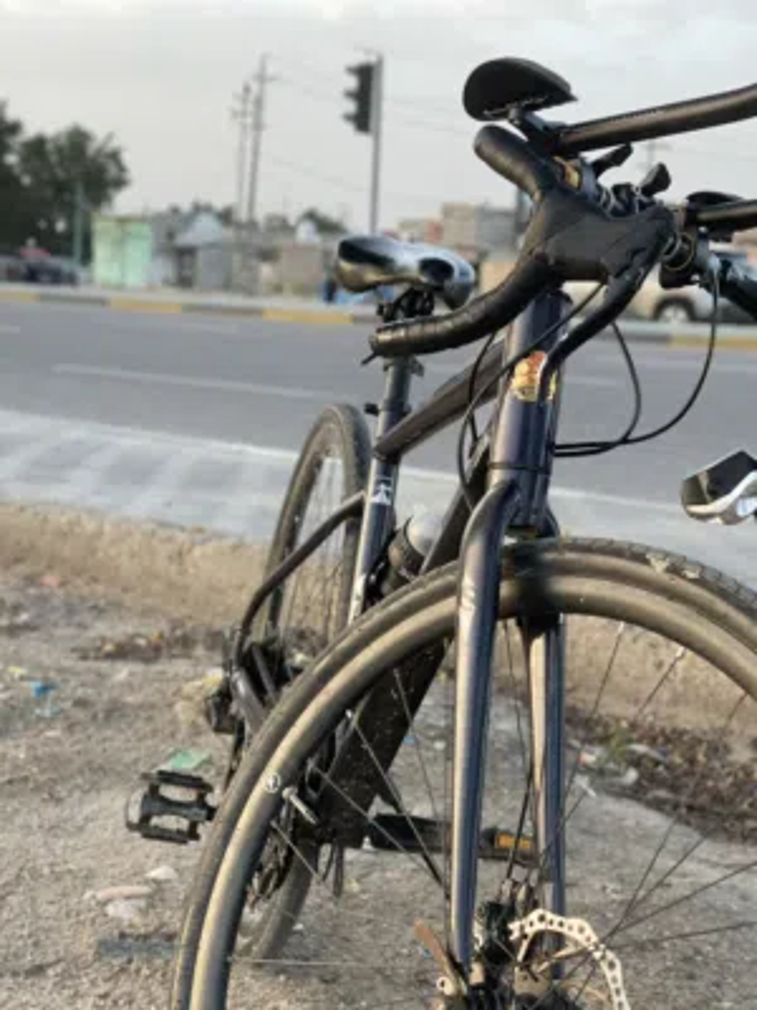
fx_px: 1866
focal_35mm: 64
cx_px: 378
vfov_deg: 30.3
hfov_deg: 22.9
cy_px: 505
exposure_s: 1/121
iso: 64
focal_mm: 7.5
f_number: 2.2
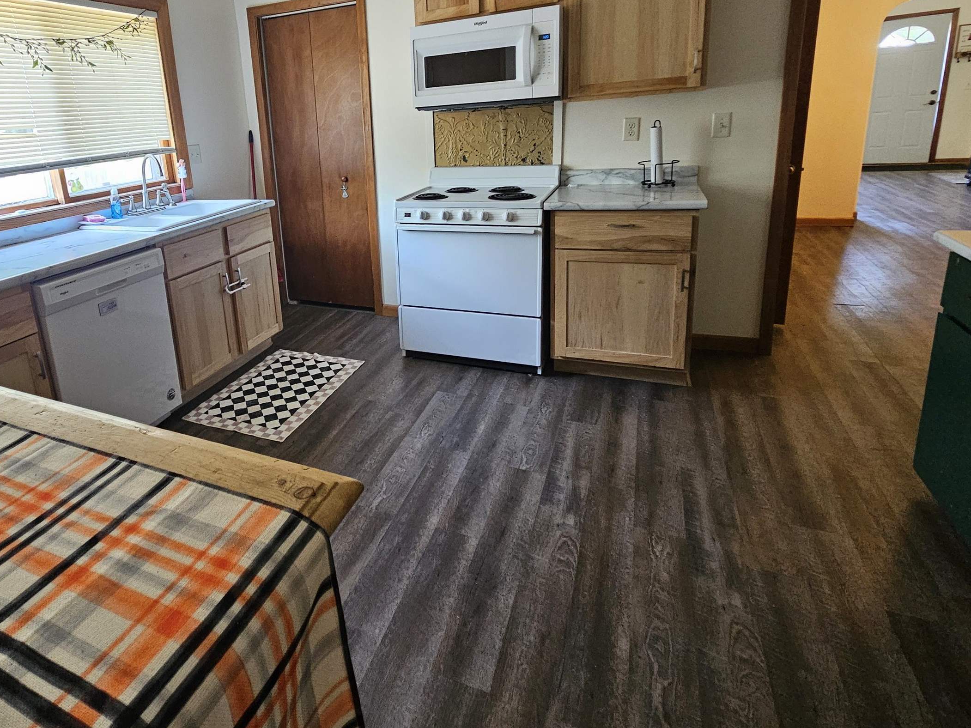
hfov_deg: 82.5
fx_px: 533
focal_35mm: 19
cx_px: 344
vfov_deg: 67.4
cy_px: 264
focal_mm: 2.2
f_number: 2.2
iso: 320
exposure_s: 1/40
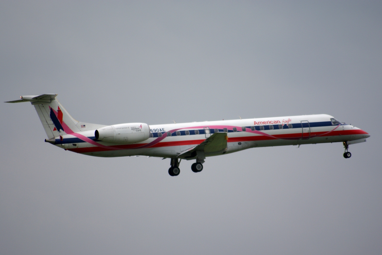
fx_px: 4775
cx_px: 191
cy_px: 128
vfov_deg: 3.1
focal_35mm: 450
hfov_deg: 4.6
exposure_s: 1/500
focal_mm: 300
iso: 125
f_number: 5.6
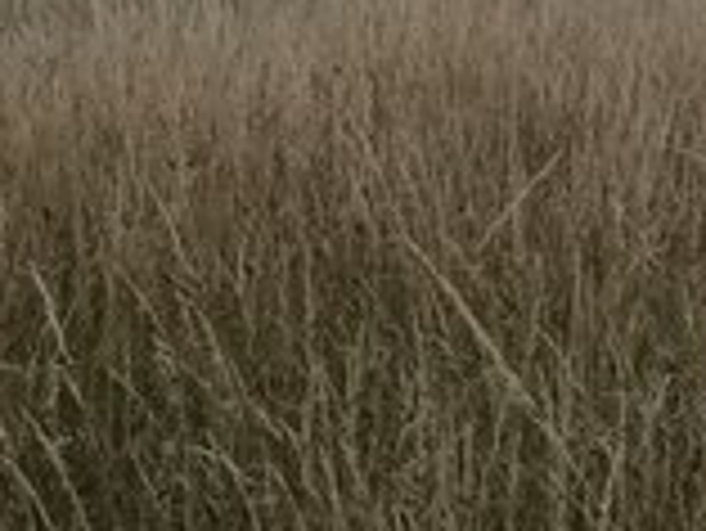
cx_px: 1421
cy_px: -117
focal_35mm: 212
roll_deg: +0.3
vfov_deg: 7.0
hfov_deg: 8.8
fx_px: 4327
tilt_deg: -1.1
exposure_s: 1/60
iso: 80
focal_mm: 6
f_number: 2.4
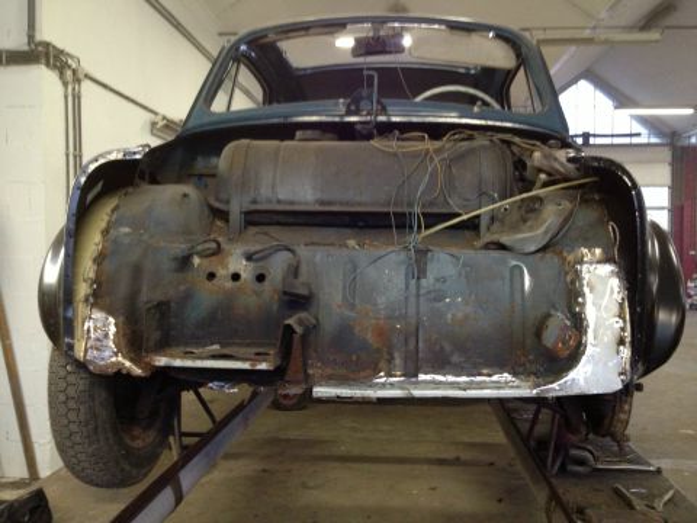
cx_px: 348
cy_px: 262
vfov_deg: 40.7
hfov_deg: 52.6
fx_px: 705
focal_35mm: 35
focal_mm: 4.28
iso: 250
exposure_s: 1/20
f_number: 2.4
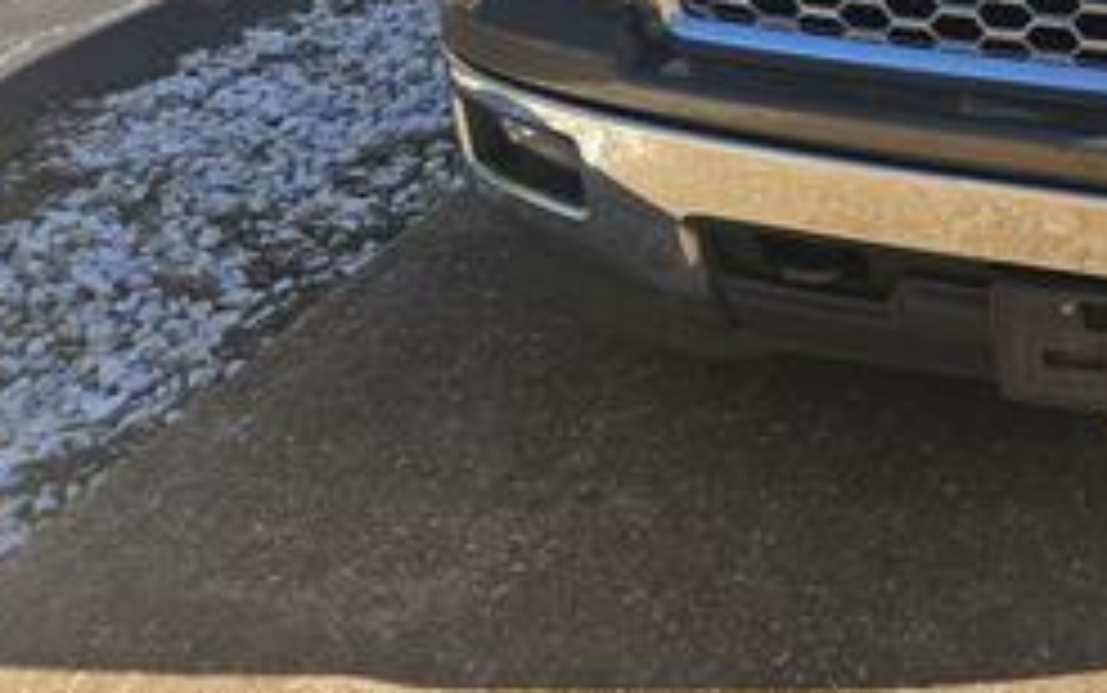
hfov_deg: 36.8
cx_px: 1066
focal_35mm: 50
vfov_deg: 24.6
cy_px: -9
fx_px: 1509
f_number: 1.8
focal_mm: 5.4
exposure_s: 1/746
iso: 25
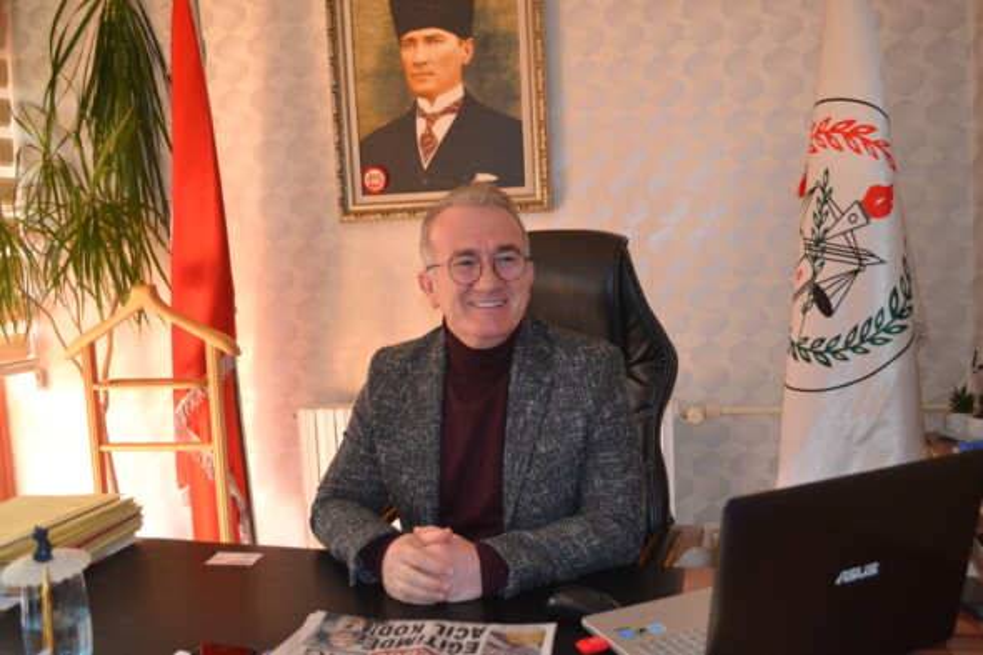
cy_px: 328
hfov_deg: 57.2
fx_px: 901
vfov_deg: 39.9
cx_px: 492
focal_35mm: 33
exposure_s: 1/60
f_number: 3.8
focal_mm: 22
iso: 1250
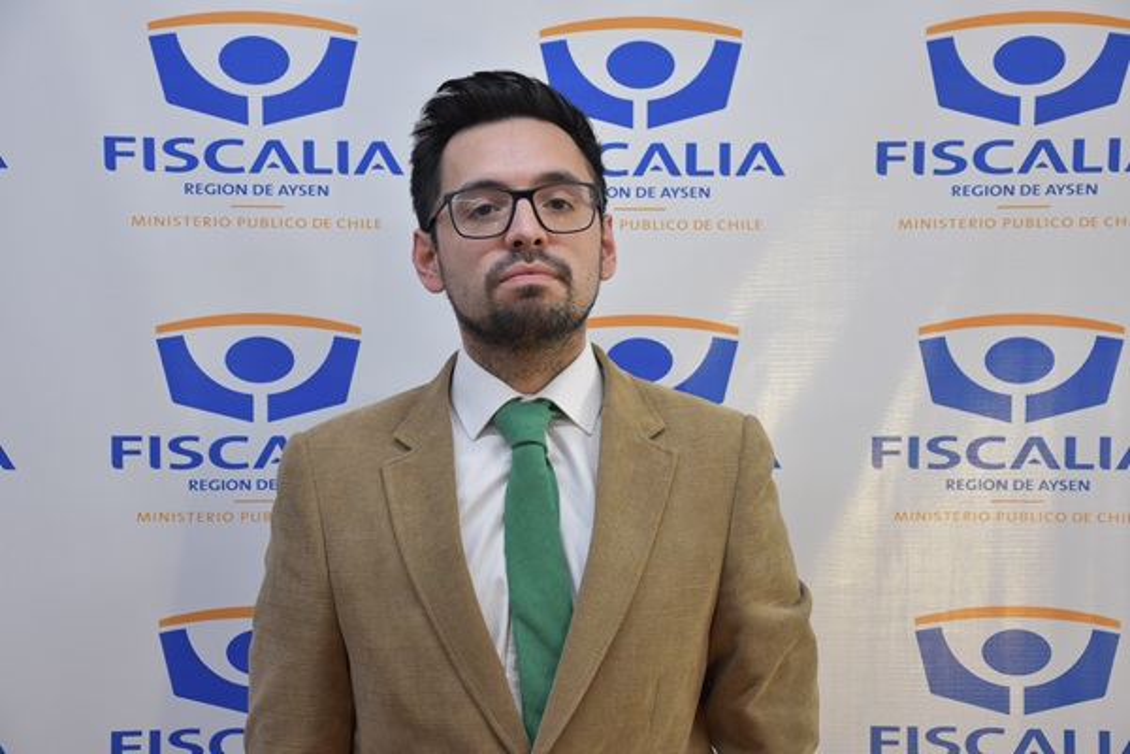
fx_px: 2260
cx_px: 565
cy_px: 377
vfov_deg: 18.9
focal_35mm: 72
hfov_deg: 28.1
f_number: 4.5
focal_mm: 48
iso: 1100
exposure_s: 1/60
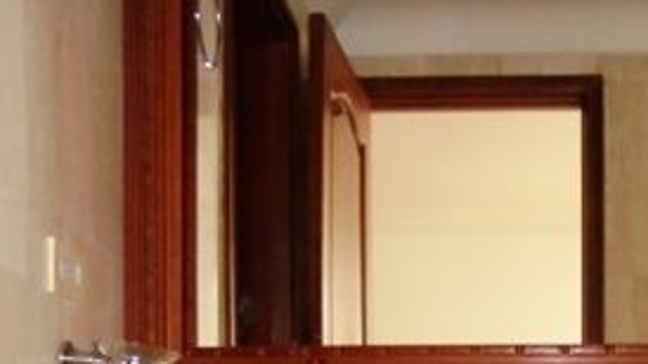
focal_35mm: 69
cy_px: 567
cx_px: 503
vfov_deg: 15.9
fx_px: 1185
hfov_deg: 30.0
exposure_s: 1/30
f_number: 3.5
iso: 400
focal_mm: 4.6
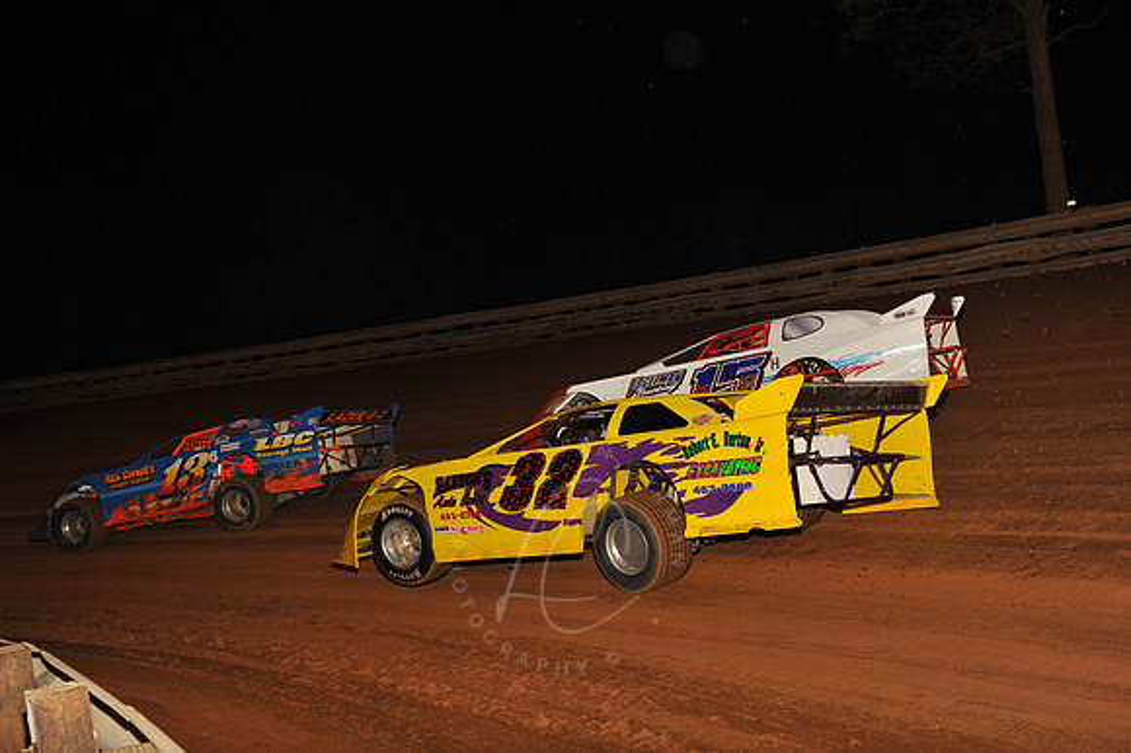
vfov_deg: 26.0
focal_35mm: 52
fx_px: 1633
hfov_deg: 38.2
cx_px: 566
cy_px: 376
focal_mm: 52
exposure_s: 1/320
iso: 800
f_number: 7.1
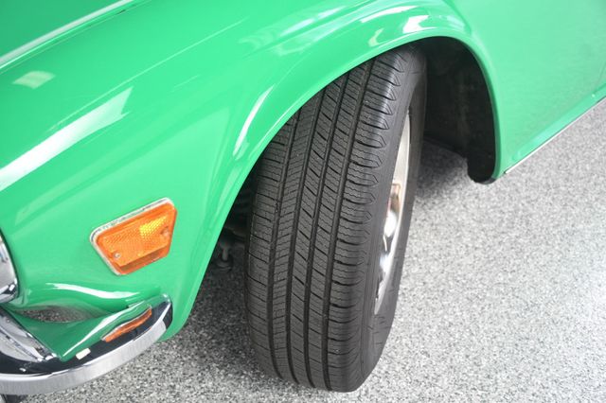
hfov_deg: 48.5
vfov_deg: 33.4
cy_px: 202
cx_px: 303
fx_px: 673
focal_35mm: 40
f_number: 4
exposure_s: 1/160
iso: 100
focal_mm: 27
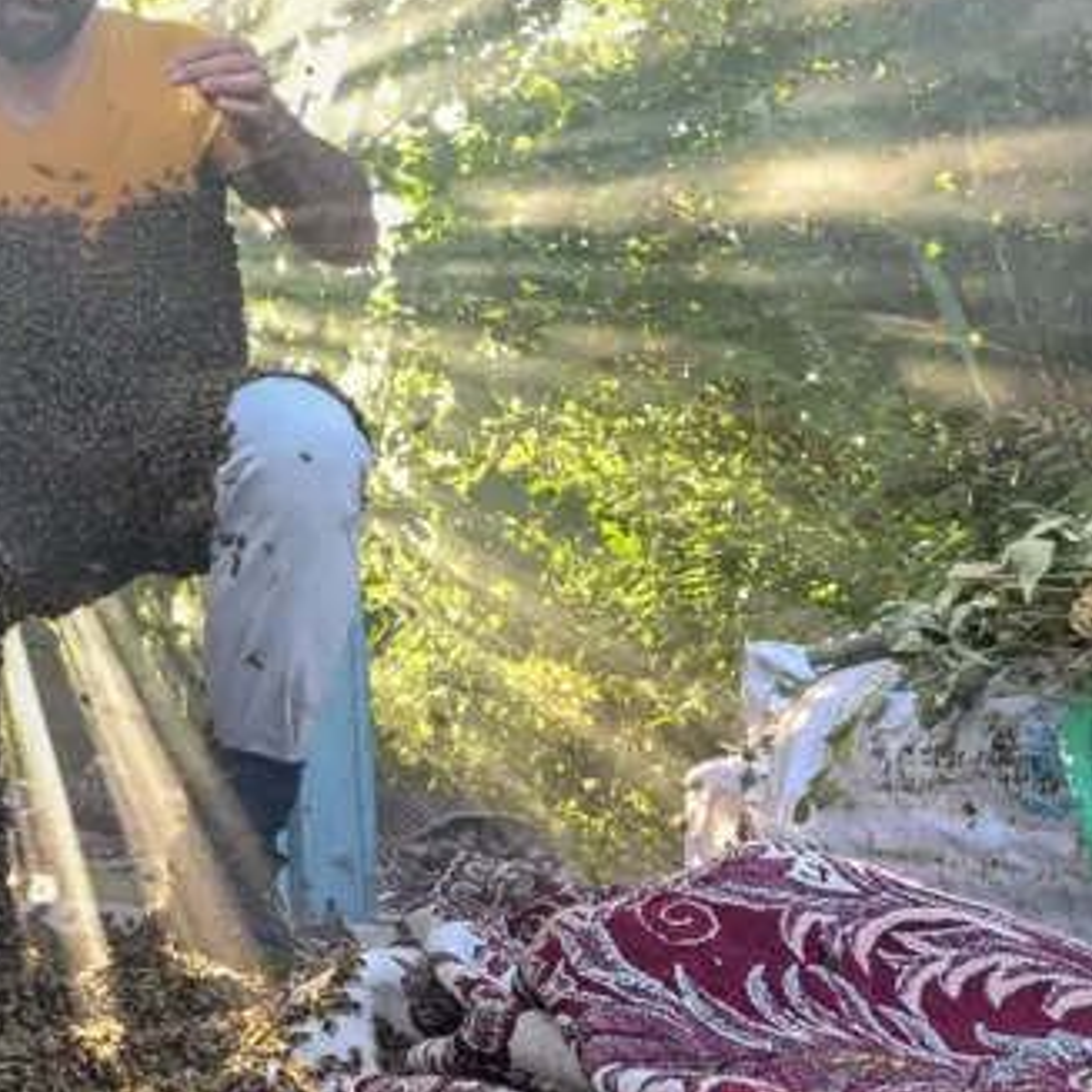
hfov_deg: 29.6
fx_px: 1713
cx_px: -267
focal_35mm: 48
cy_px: 367
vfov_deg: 35.0
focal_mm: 14
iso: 800
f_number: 22
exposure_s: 1/20
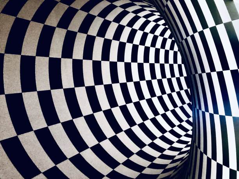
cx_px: 120
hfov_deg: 63.4
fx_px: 193
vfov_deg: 49.7
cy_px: 90
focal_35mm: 28
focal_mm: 4
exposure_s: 1/17
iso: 100
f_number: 1.8
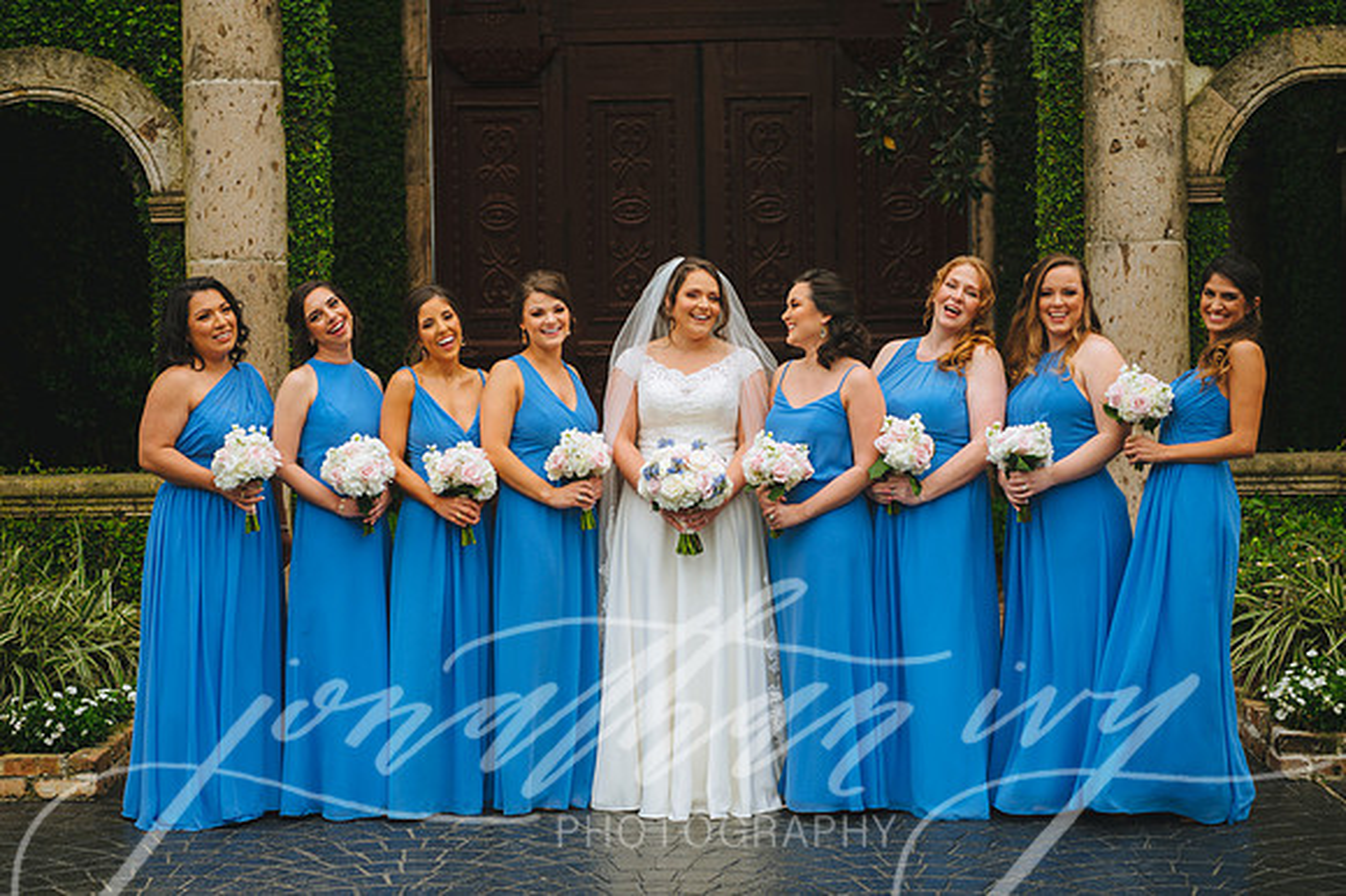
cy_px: 439
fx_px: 2443
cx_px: 636
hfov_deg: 30.8
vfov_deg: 20.8
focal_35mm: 65
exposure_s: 1/320
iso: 125
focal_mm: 62
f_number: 3.2
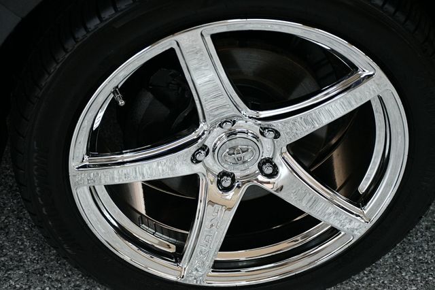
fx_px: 906
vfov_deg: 18.2
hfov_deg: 27.0
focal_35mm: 75
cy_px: 145
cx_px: 218
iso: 2500
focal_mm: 50
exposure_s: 1/125
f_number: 4.8
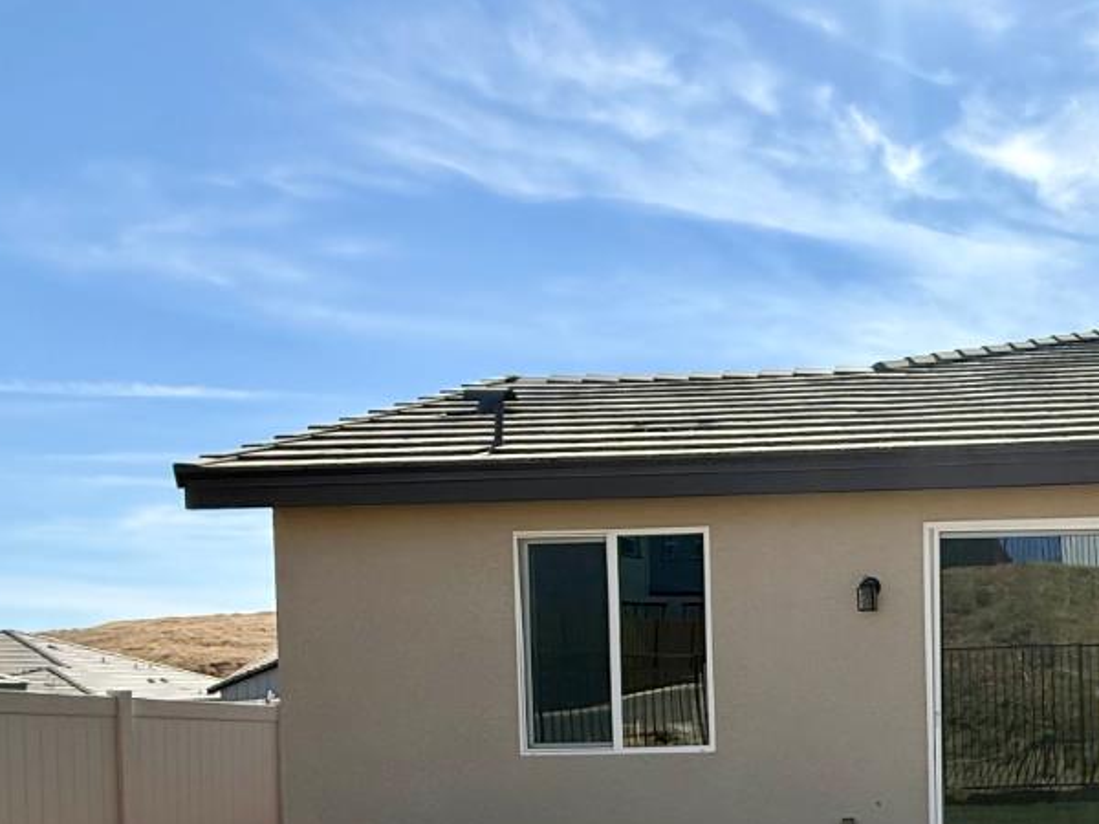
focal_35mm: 35
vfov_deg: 38.5
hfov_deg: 45.1
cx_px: 1081
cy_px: 706
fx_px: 1111
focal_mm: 2.22
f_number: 2.2
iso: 50
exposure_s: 1/1745
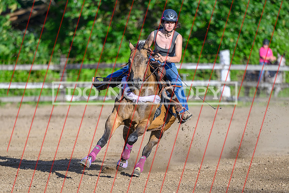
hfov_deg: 6.9
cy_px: 125
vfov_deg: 4.6
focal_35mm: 300
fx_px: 2412
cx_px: 147
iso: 250
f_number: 2.8
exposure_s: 1/2500
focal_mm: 200
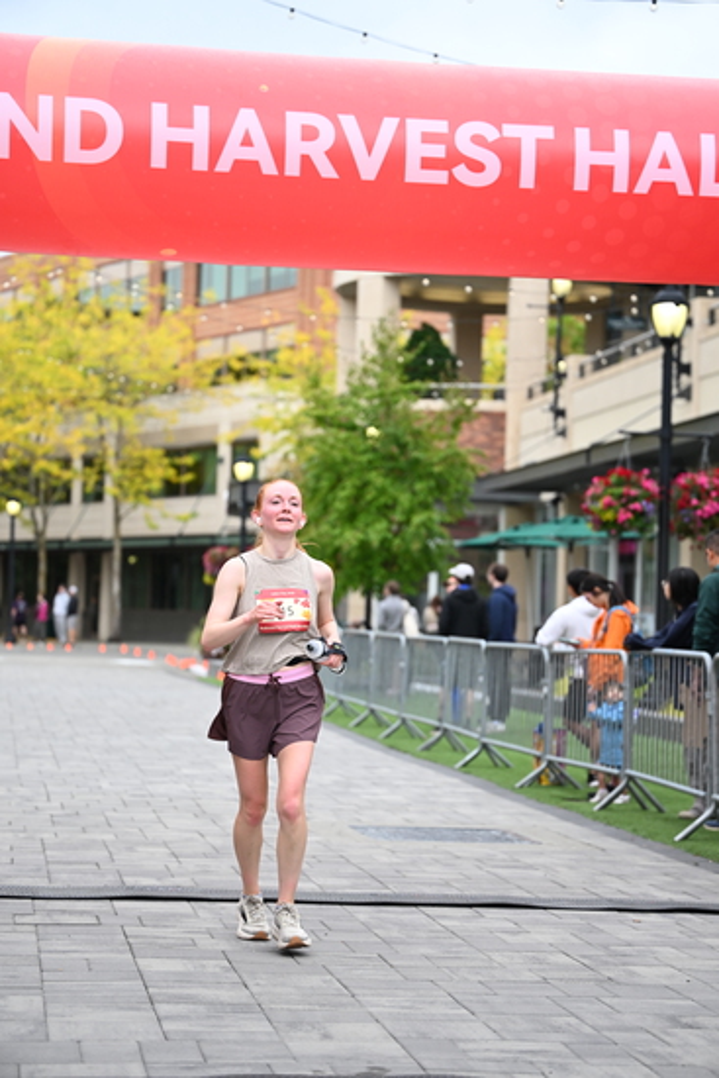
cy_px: 539
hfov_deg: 17.3
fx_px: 2365
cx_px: 360
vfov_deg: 25.7
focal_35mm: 79
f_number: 2.8
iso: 640
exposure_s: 1/2000
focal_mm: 79
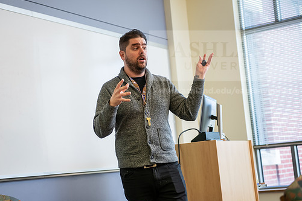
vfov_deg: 18.9
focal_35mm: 72
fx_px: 604
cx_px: 131
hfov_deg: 28.1
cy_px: 104
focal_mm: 62
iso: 800
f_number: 2.8
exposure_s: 1/200
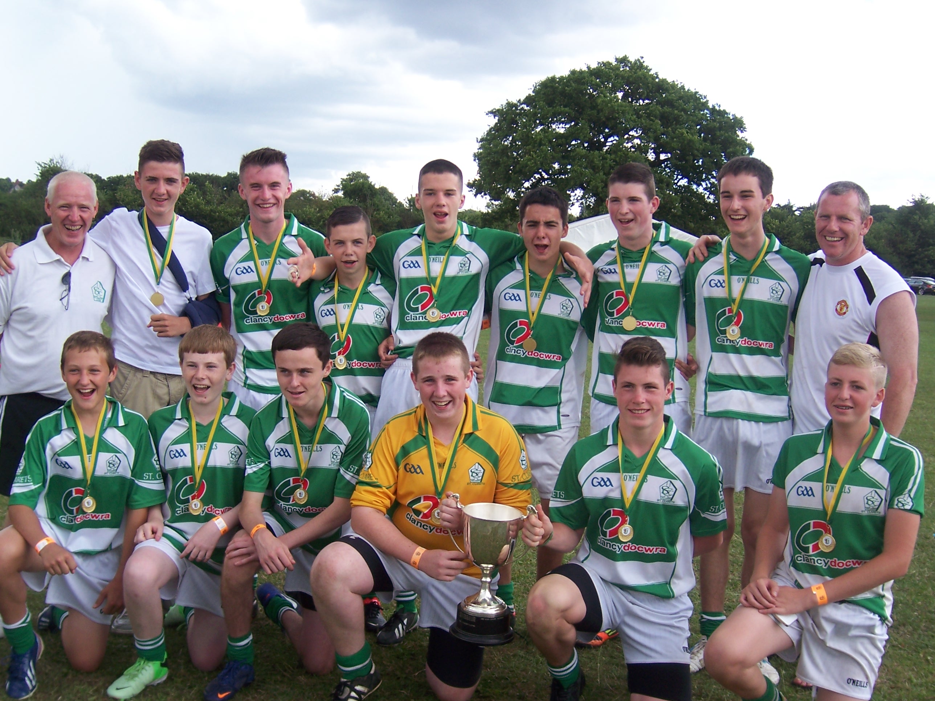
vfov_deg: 32.2
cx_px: 468
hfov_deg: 42.1
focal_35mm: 45
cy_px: 350
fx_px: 1215
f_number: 3.2
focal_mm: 7.7
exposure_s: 1/250
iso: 80
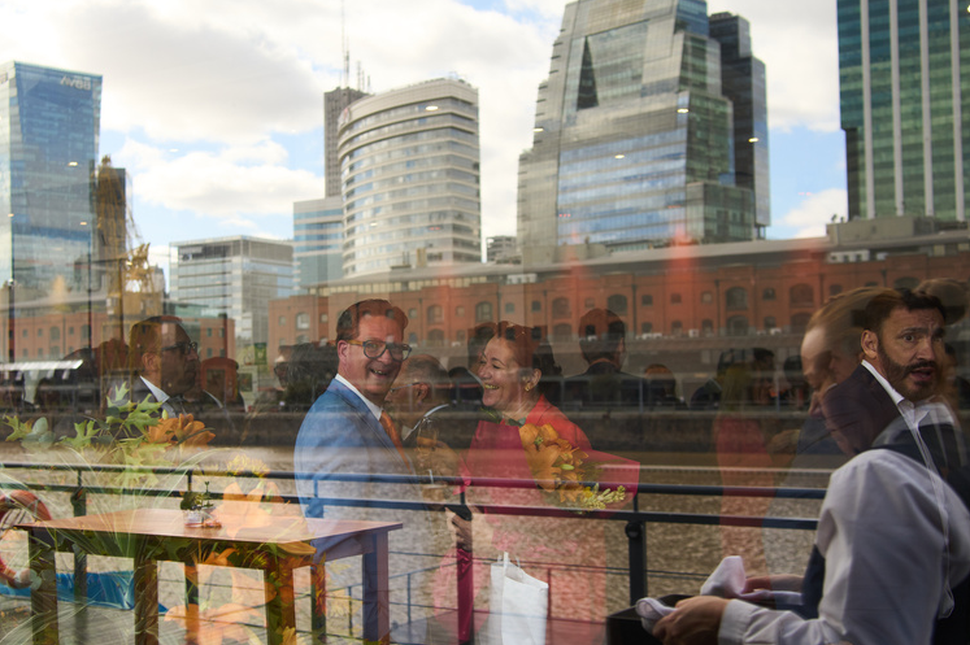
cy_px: 334
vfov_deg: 28.0
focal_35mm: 48
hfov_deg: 41.0
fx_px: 1292
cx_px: 403
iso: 500
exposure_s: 1/400
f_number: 3.5
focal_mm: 35
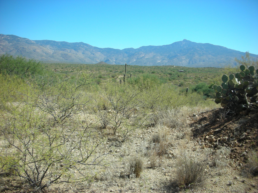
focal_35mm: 35
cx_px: 129
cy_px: 96
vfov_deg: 40.7
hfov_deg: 52.6
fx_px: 261
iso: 50
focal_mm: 5.8
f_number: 8.5
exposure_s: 1/74.1
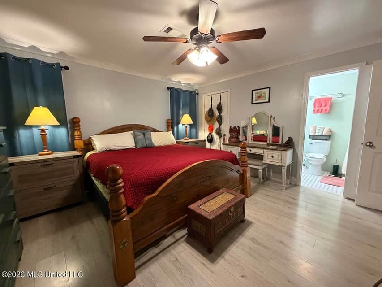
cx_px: 191
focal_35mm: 14
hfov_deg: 102.1
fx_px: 155
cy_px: 144
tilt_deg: -7.1
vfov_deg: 85.7
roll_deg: +0.7
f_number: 2.2
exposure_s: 1/60
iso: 640
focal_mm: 2.22
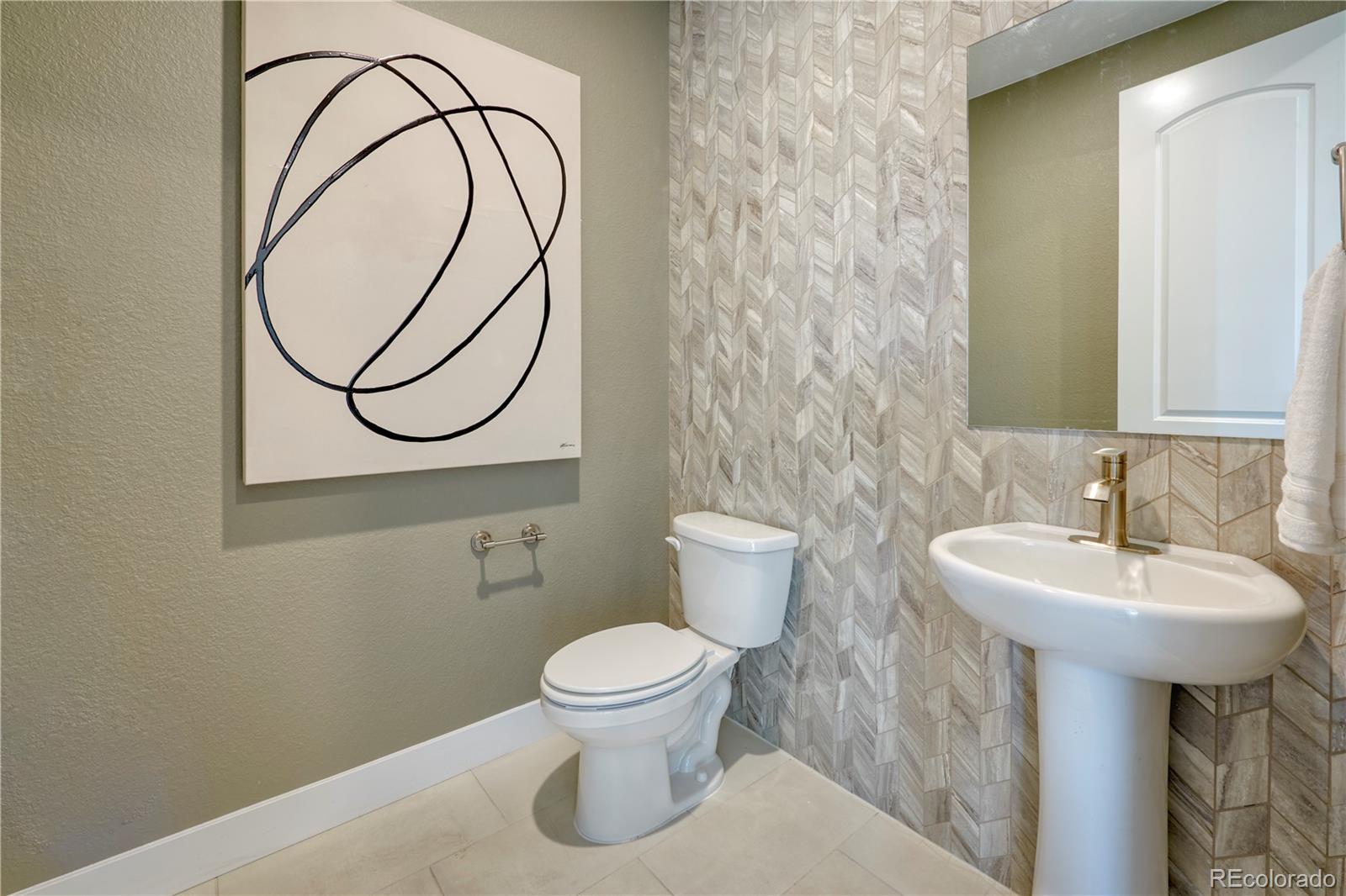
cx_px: 673
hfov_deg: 104.3
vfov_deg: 81.2
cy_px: 448
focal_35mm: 14
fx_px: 523
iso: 200
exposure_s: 1
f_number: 11
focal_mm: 14
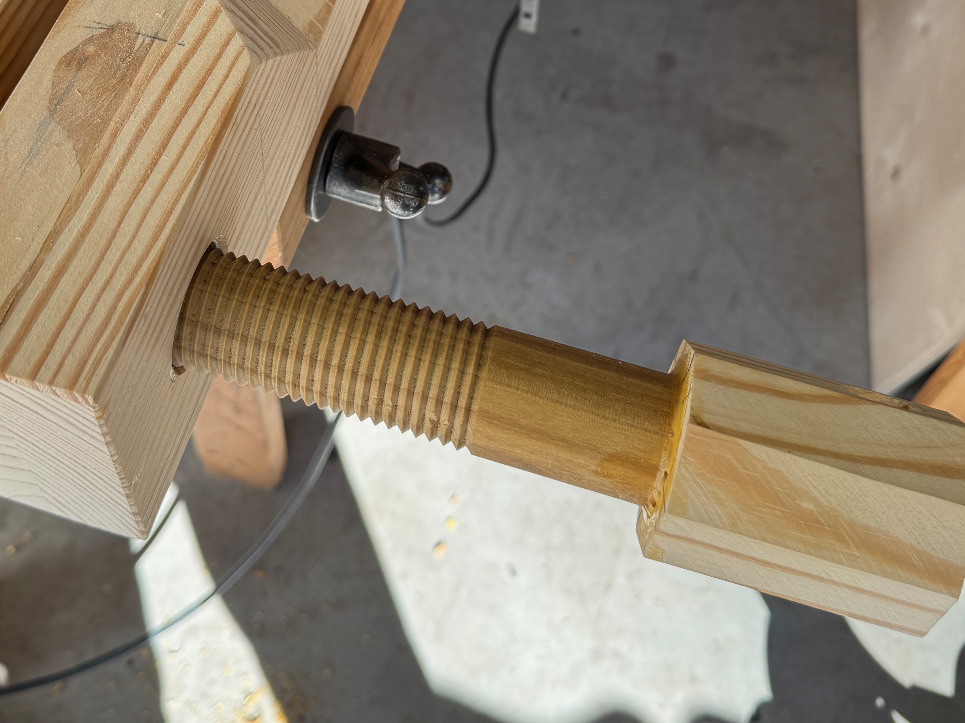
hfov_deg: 43.6
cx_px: 380
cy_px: 98
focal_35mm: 43
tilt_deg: -52.8
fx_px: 1199
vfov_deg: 32.2
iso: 64
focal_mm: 6.76
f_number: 1.78
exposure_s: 1/184
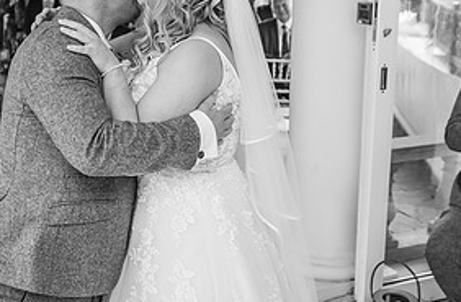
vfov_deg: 23.3
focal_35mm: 57
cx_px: 146
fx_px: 726
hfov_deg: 34.8
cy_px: 80
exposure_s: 1/100
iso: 125
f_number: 2.8
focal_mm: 24
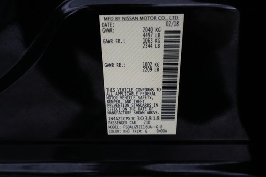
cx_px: 133
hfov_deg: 65.5
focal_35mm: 28
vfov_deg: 46.4
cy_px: 88
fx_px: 207
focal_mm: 28
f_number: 4.5
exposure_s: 1/100
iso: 4000
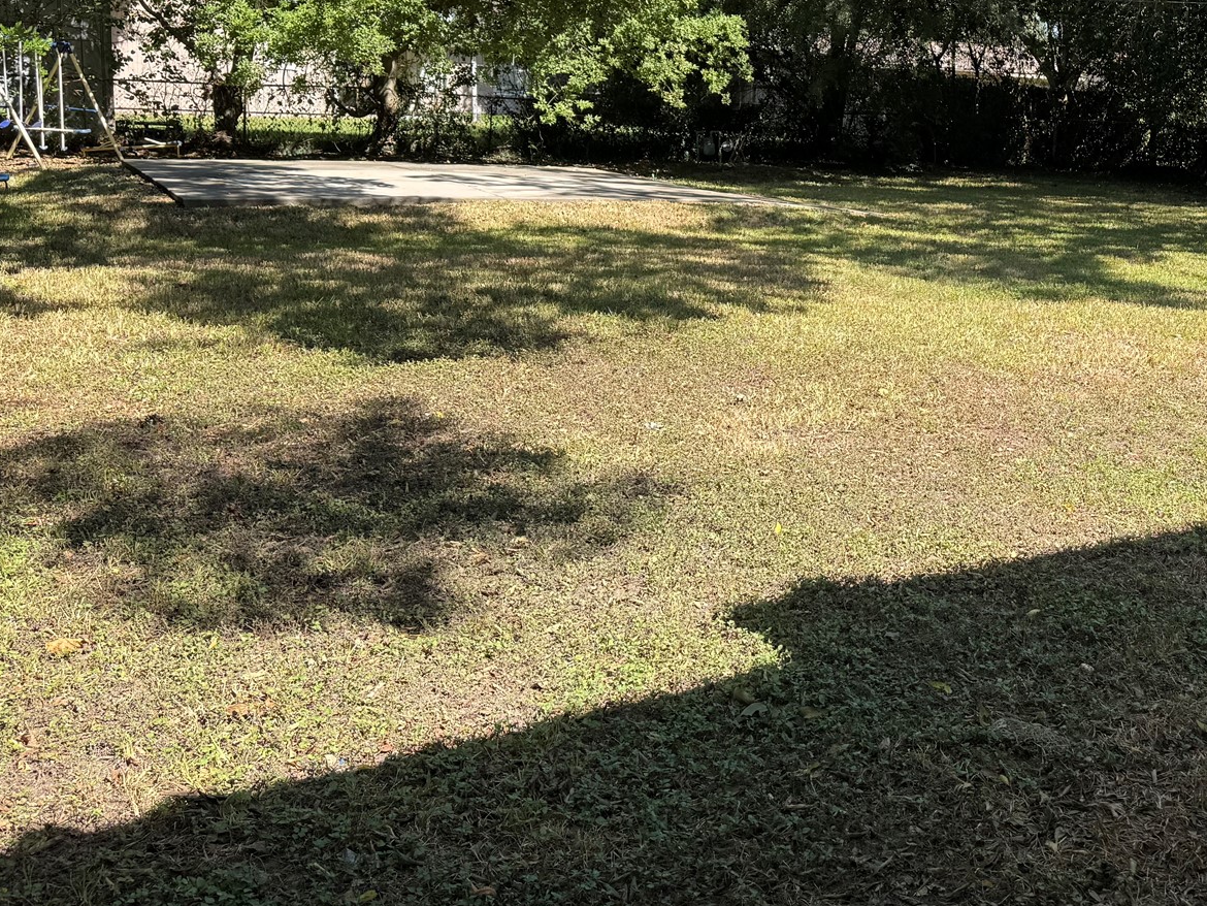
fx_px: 1465
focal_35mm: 42
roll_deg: -2.5
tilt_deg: -9.1
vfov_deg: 34.1
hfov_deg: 42.9
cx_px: 950
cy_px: 323
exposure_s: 1/1285
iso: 80
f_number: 1.78
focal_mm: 6.76
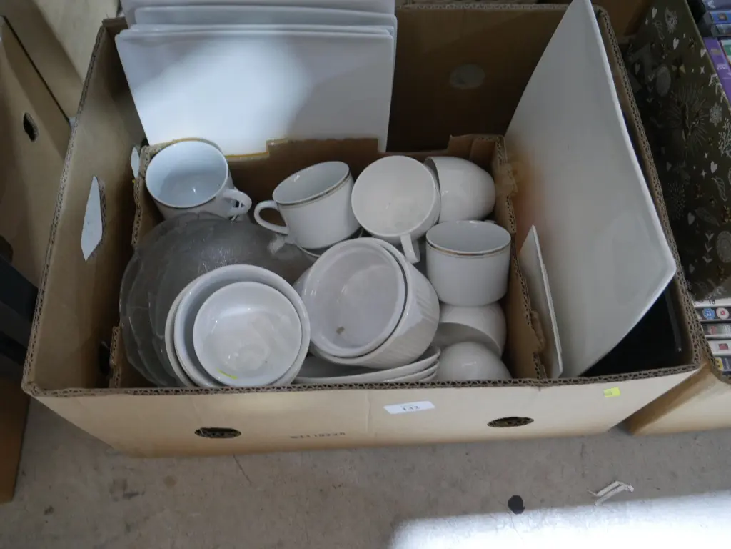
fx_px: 634
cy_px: 274
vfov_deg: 46.8
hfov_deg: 60.0
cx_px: 366
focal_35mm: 30
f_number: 3.6
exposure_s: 1/60
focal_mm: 15
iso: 2000
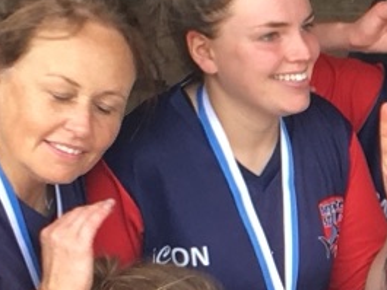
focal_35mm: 219
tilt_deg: -12.0
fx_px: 2449
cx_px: 867
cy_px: 500
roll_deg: -3.0
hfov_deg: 8.4
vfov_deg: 6.7
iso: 25
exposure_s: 1/107
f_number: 2.2
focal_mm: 4.15
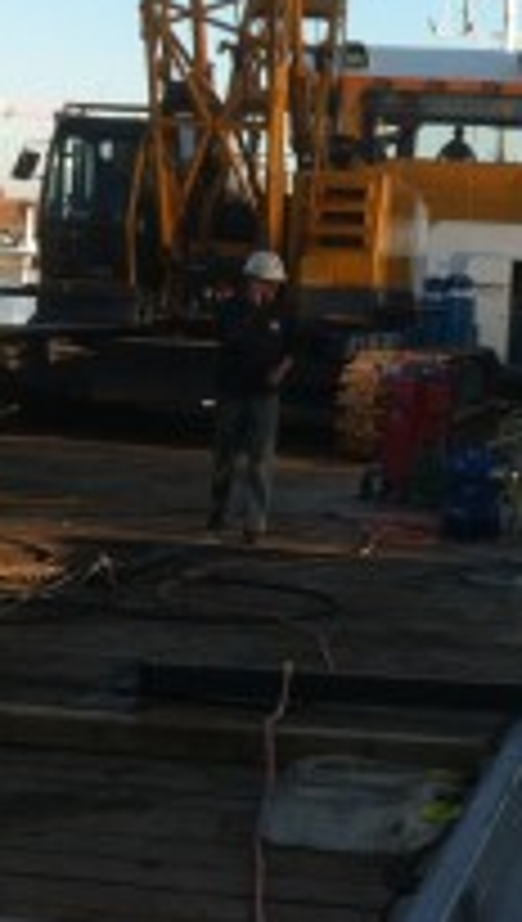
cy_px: 200
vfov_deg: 23.6
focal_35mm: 89
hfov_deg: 13.6
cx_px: 423
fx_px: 2180
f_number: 2.8
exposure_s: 1/754
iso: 80
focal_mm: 3.85
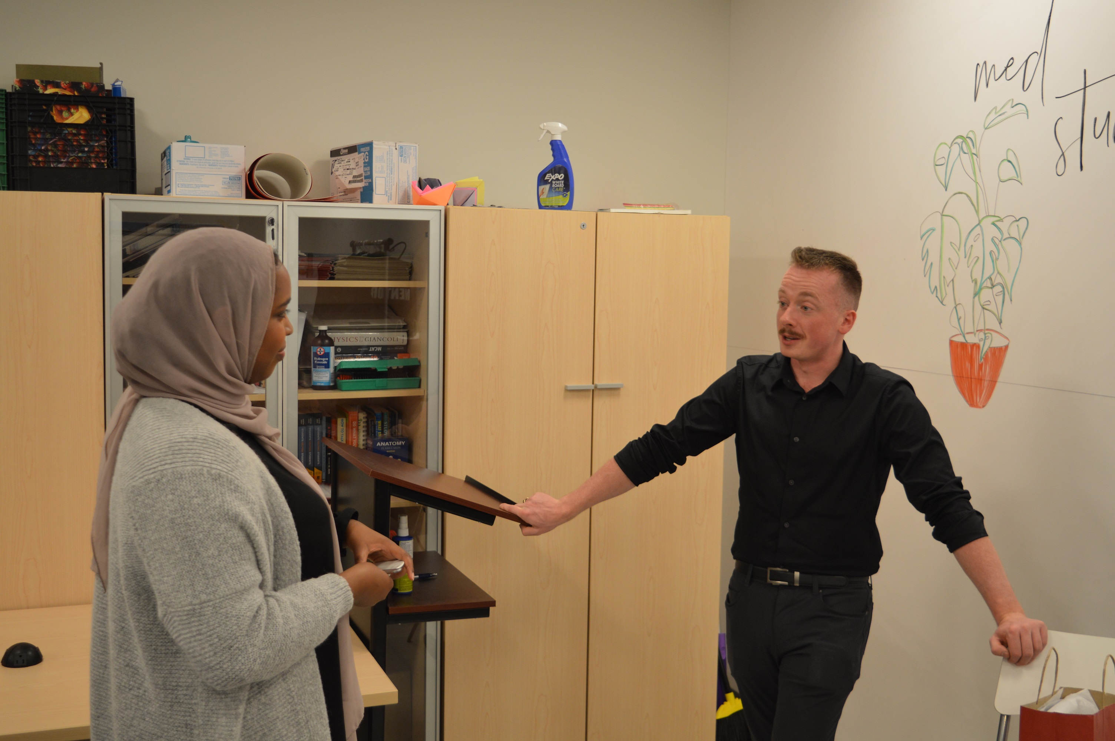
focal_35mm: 39
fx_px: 1207
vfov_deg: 34.1
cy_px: 370
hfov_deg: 49.6
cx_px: 558
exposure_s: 1/30
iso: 400
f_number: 4
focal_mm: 26
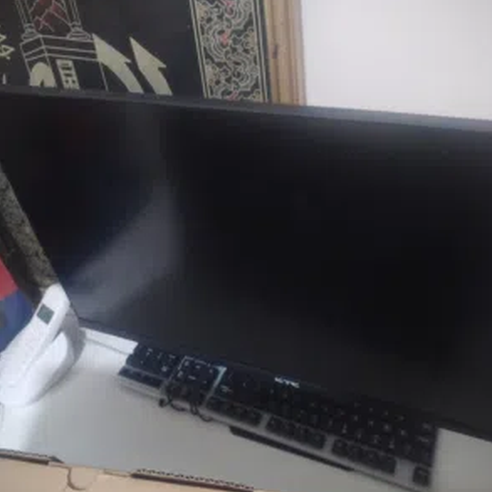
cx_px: 250
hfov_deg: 47.2
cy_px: 220
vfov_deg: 47.1
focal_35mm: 35
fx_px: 563
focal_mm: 4.75
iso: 1443
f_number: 1.8
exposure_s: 1/25
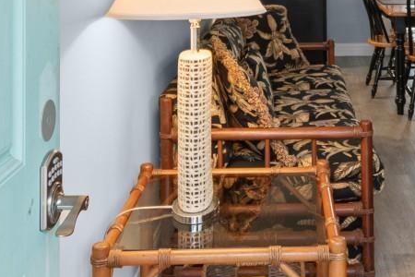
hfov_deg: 36.3
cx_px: 295
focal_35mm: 54
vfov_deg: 22.4
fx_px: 622
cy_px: -86
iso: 100
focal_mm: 10
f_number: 4.5
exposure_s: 1/3
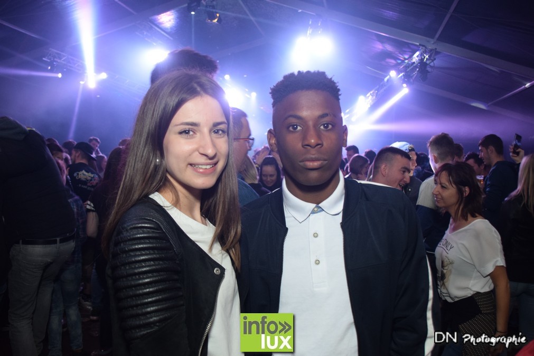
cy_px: 178
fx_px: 467
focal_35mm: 32
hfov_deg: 59.5
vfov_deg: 41.7
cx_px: 267
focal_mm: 21
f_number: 3.5
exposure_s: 1/40
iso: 1600
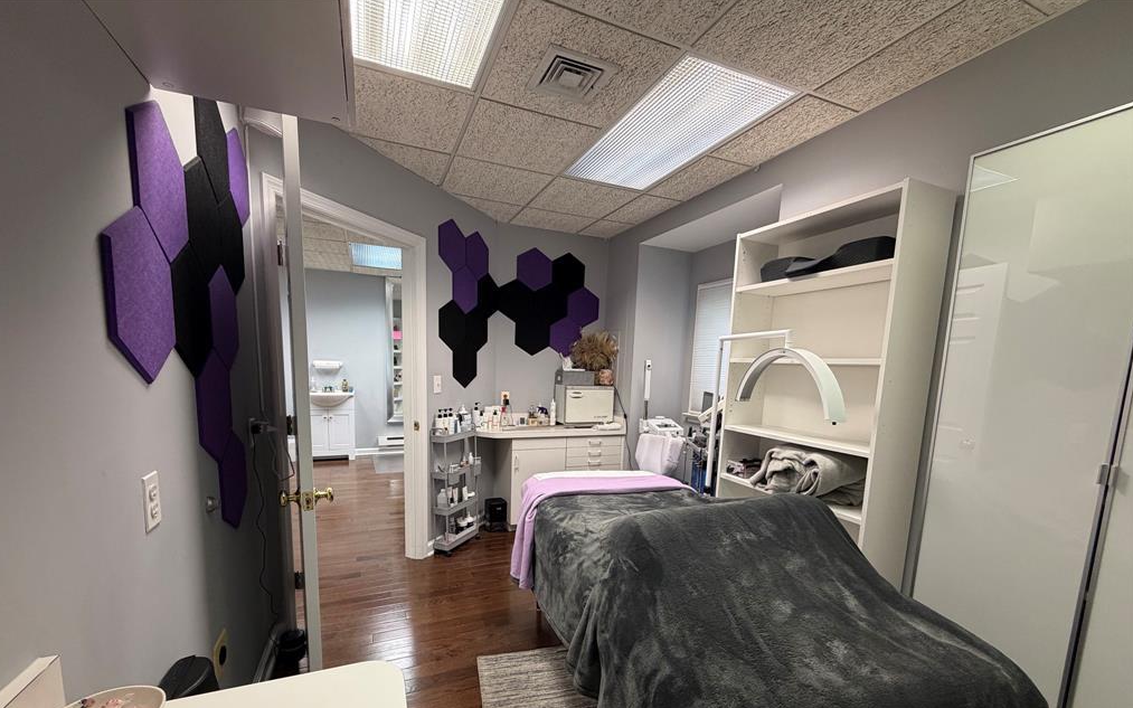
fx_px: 463
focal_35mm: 15
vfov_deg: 74.0
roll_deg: -1.6
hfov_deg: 101.5
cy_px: 425
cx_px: 564
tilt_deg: -7.6
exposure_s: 1/60
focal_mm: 2.22
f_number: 2.2
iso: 200
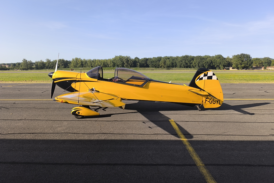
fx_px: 183
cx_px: 137
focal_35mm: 24
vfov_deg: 53.0
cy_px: 81
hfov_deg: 73.7
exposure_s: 1/489
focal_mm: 6.14
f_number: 1.65
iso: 50
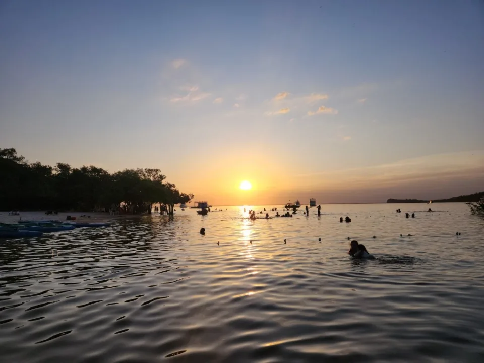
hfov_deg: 73.9
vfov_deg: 58.9
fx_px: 322
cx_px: 242
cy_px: 182
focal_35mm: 23
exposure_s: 1/2308
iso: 20
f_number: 1.8
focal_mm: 5.4
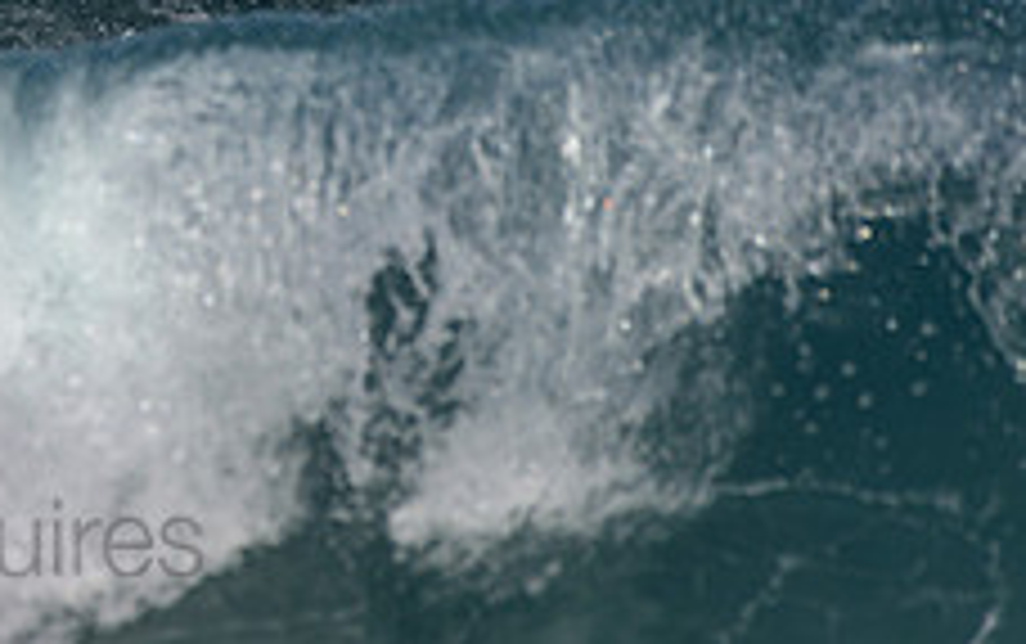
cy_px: -209
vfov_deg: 0.8
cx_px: -144
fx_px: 44419
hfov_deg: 1.3
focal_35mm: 1587
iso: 90
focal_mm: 500
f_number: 5.6
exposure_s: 1/2000
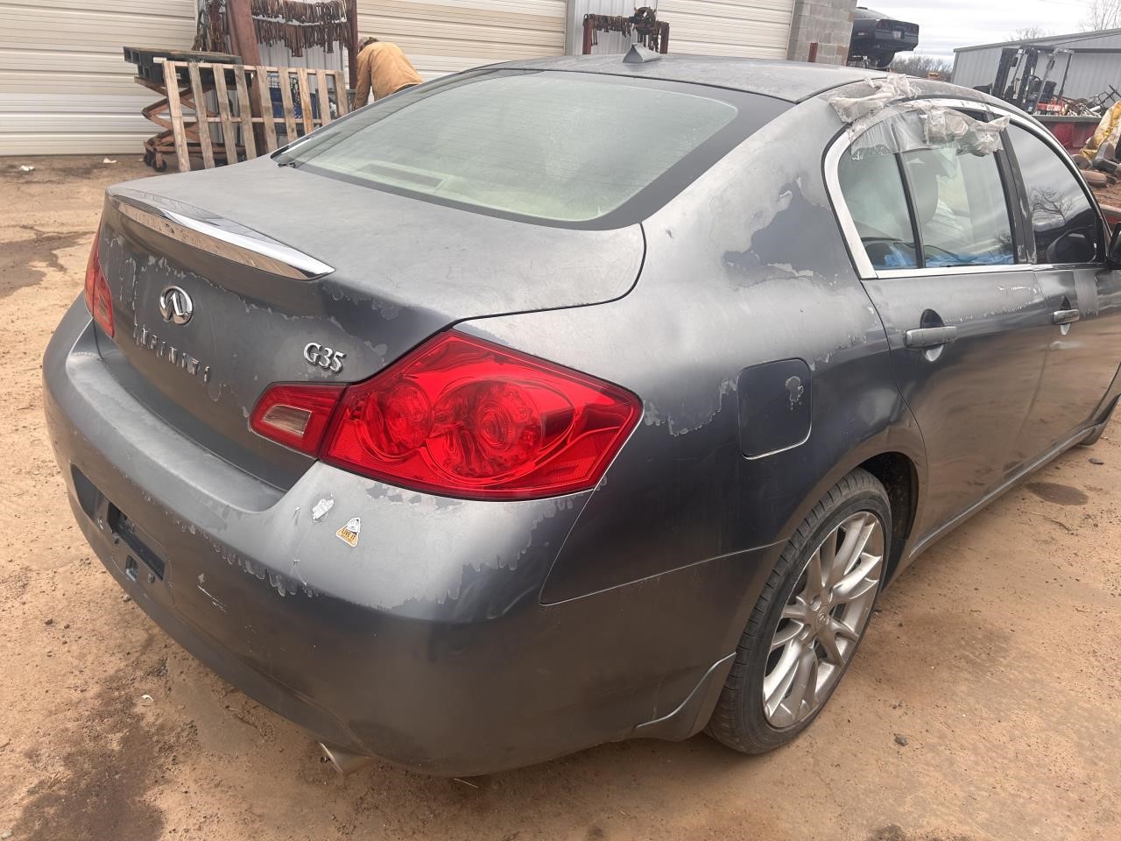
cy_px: 420
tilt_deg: -23.9
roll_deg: -3.6
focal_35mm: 26
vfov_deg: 53.1
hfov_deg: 67.3
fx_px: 842
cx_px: 560
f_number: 1.5
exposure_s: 1/733
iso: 50
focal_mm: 5.7
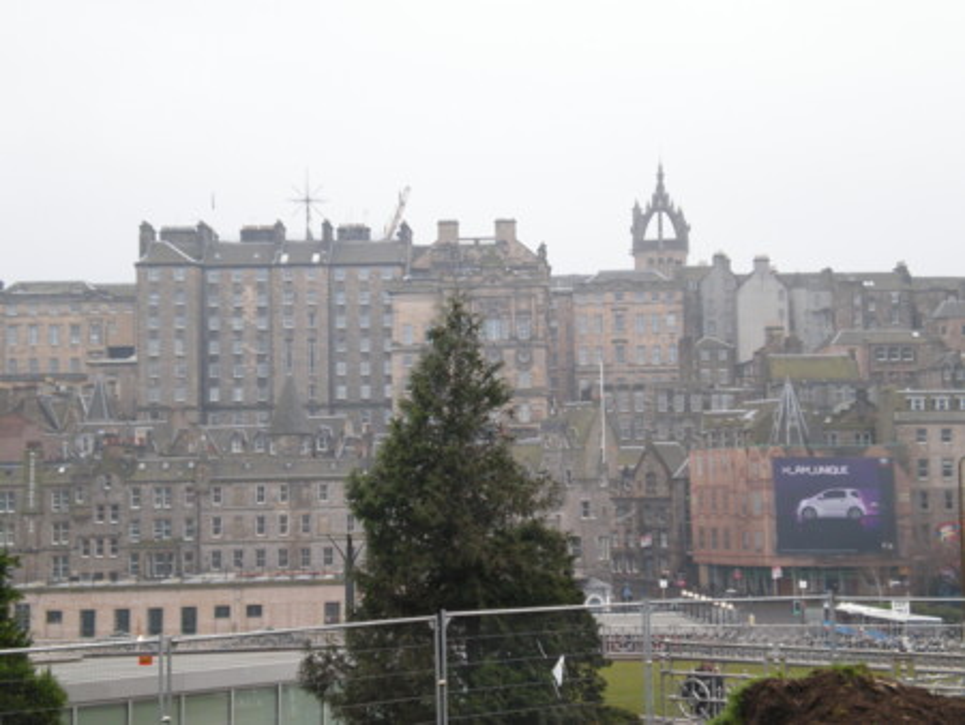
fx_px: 2064
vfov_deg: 19.9
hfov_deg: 26.3
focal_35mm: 74
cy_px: 362
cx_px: 482
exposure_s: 1/50.7
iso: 64
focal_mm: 12.3
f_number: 4.6
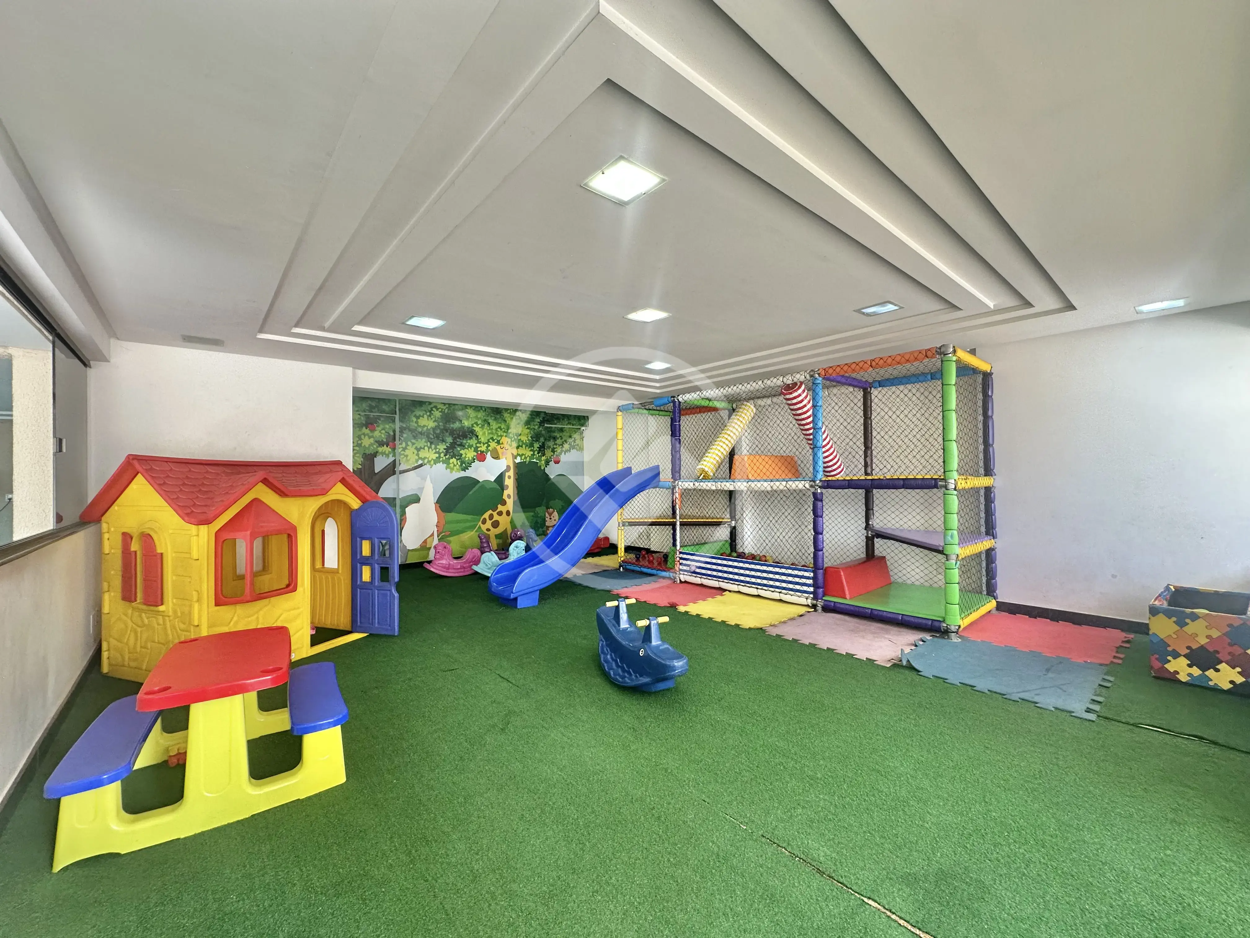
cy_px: 469
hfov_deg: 102.1
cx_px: 625
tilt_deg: +1.1
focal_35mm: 14
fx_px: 506
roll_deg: +0.9
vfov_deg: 85.7
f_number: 2.2
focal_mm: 2.22
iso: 125
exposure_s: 1/120
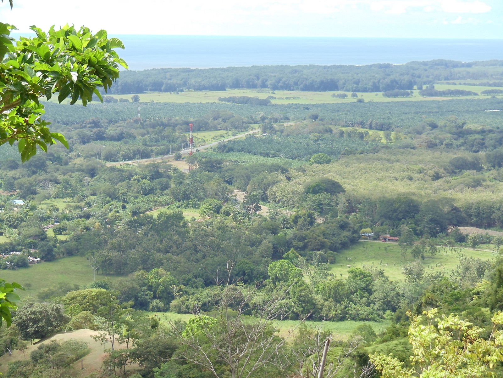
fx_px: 1642
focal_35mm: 113
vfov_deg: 13.1
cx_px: 252
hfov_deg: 17.4
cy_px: 189
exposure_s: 1/200
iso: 80
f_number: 4.8
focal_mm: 15.35
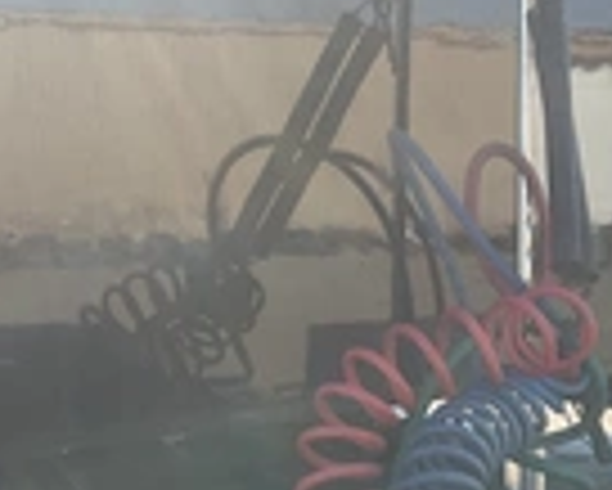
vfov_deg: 18.4
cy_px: 342
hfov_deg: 23.0
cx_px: 248
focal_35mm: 83
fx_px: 1504
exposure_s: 1/728
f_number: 1.8
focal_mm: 3
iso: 25
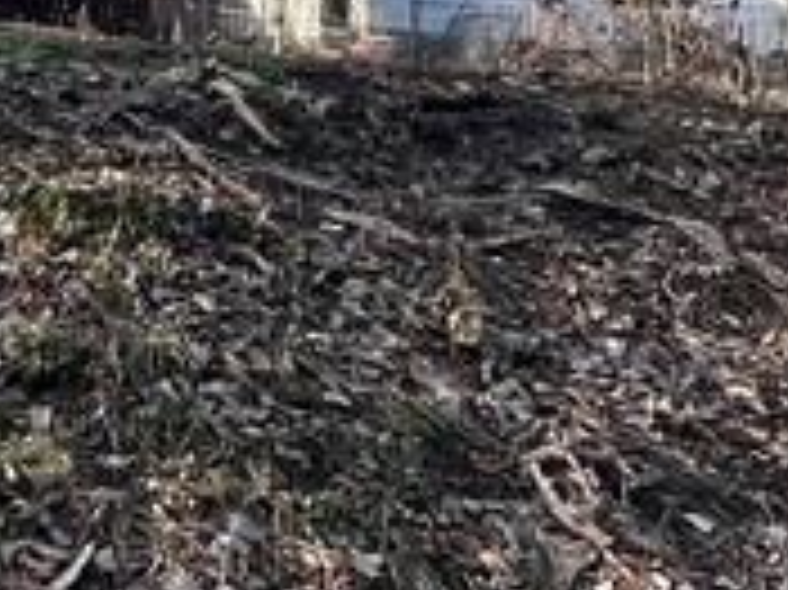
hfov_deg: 25.2
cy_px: -176
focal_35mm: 76
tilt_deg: +13.5
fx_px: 1729
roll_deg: -2.1
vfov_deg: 18.1
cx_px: 140
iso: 32
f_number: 1.8
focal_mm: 1.57
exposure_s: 1/592
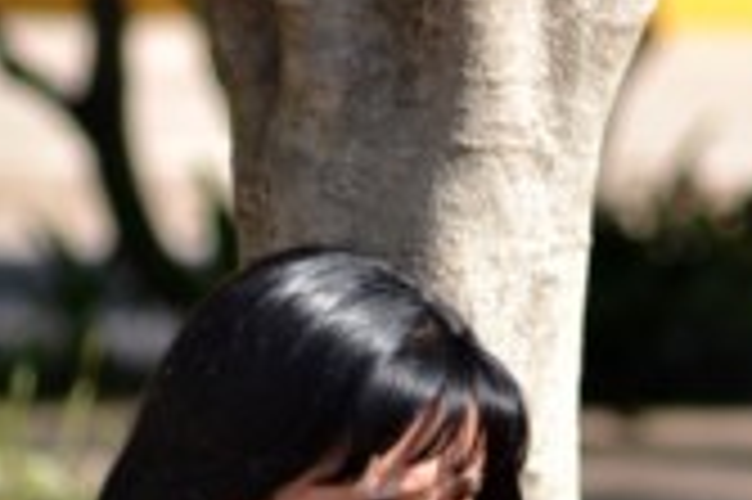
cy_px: 831
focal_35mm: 1267
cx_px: 820
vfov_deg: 1.1
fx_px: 26440
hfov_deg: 1.6
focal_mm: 220
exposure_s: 1/200
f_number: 5.6
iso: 100
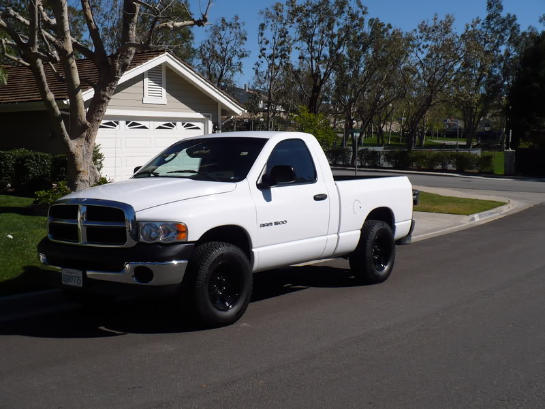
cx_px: 272
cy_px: 204
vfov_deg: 30.3
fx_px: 756
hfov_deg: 39.7
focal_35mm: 48
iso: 100
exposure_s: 1/400
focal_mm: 7.9
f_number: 9
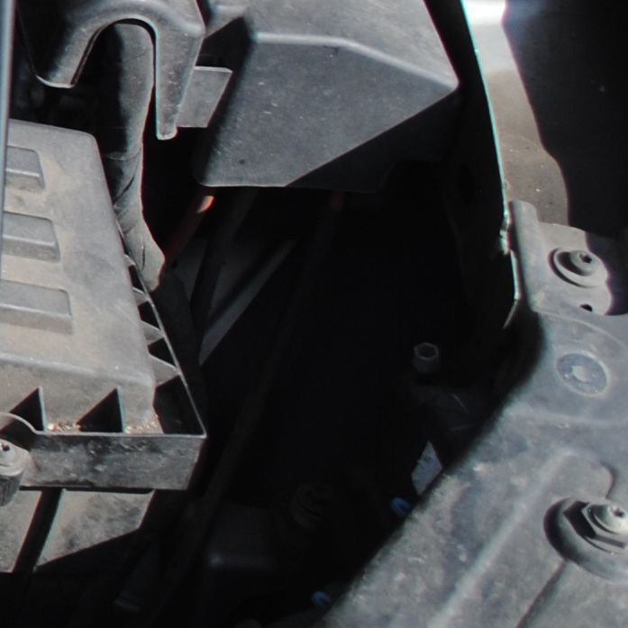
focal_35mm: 156
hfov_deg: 9.4
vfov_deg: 11.0
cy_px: -156
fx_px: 3202
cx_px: -1096
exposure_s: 1/200
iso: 100
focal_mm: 22
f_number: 7.1
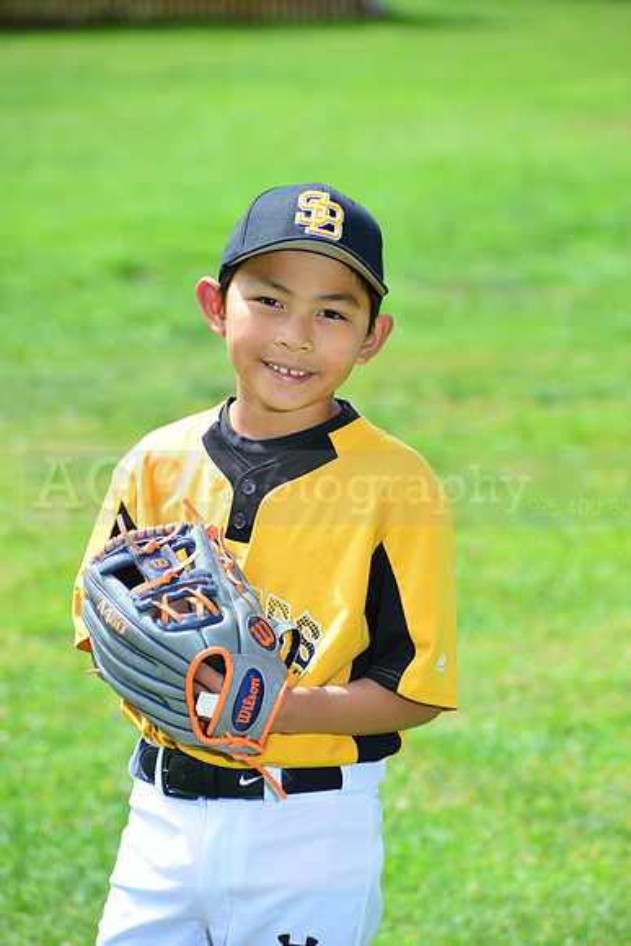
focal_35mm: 200
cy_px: 473
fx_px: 5255
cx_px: 316
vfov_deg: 10.3
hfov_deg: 6.9
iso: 200
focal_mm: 200
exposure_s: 1/200
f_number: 8
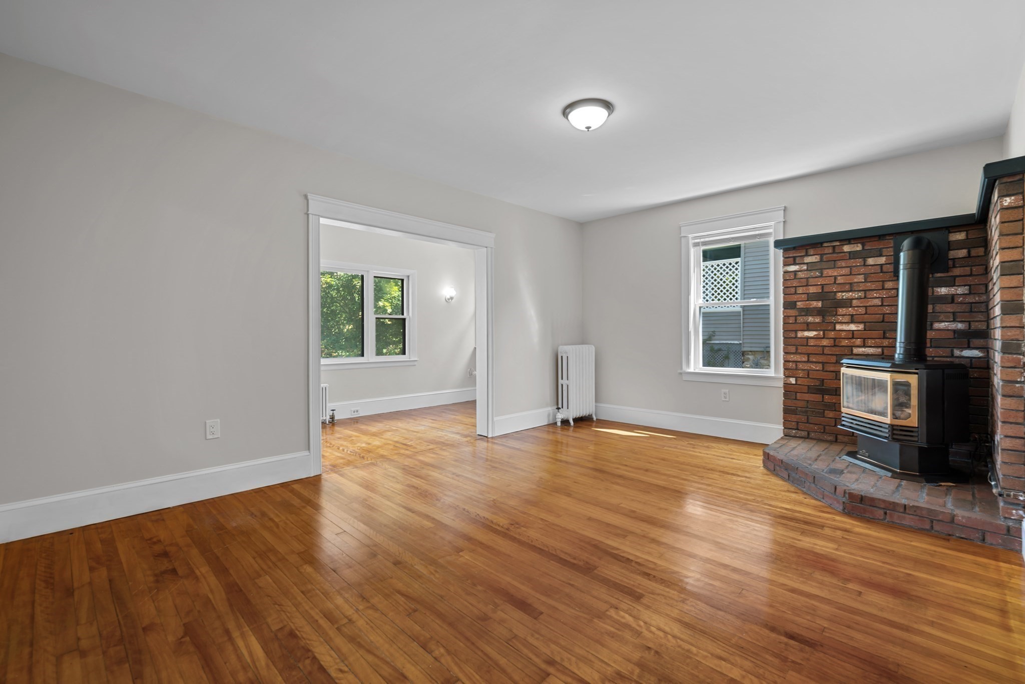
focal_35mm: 16
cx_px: 512
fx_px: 456
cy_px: 342
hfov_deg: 96.7
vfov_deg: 73.8
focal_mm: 16
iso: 160
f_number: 8
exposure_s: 1
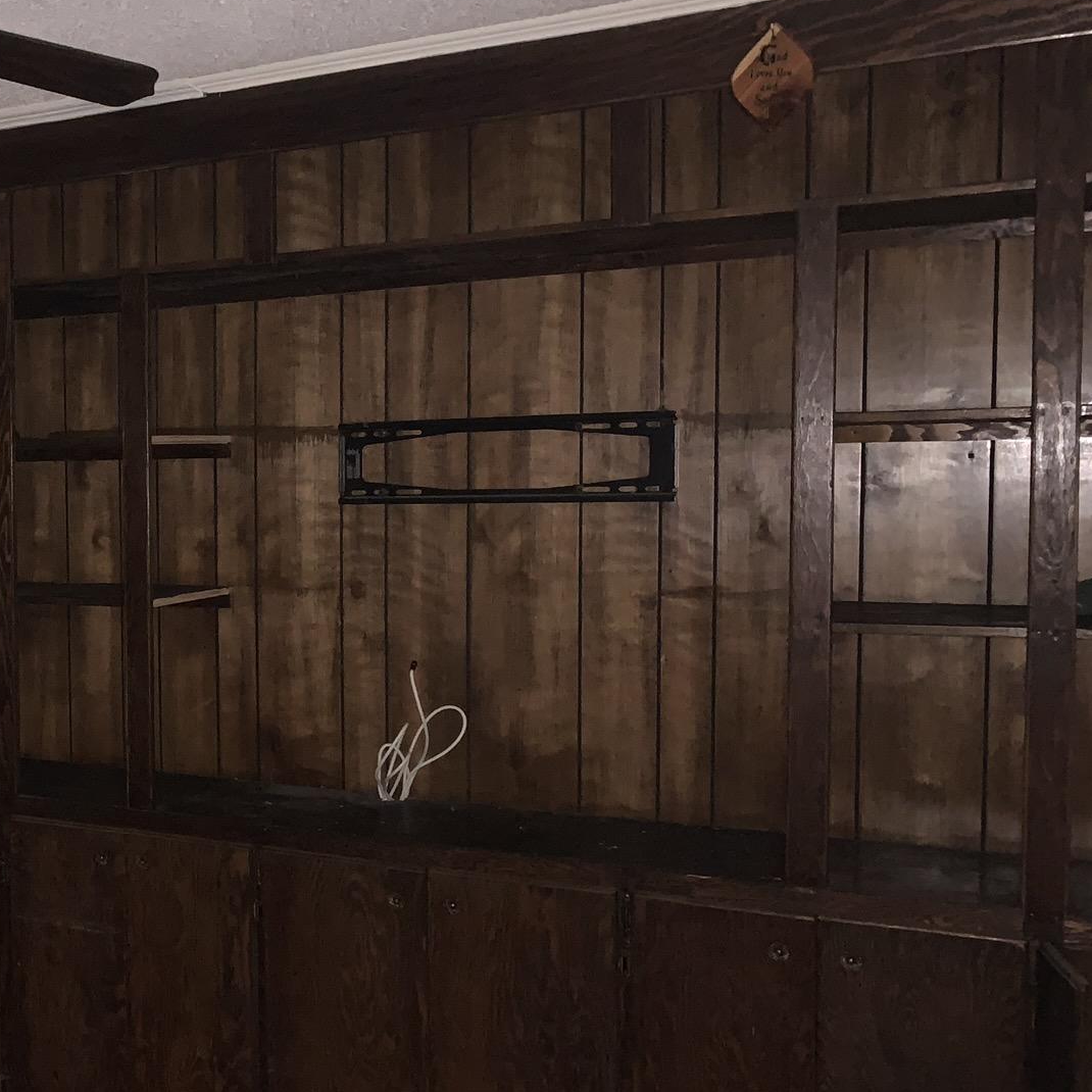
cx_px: 66
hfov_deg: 35.6
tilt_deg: +0.9
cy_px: 622
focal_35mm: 44
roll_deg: +0.6
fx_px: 1570
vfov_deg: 38.3
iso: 400
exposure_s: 1/4
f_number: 1.8
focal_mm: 4.25
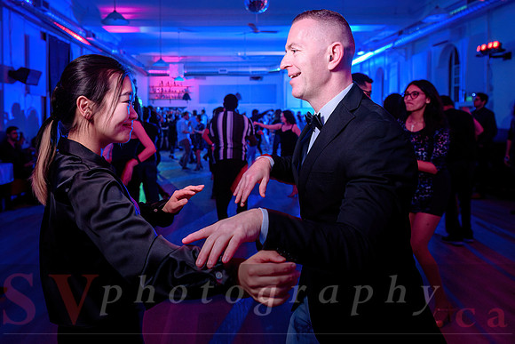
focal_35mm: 30
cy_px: 137
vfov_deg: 43.9
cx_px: 223
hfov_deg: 62.3
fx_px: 424
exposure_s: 1/60
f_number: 3.5
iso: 800
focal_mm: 24
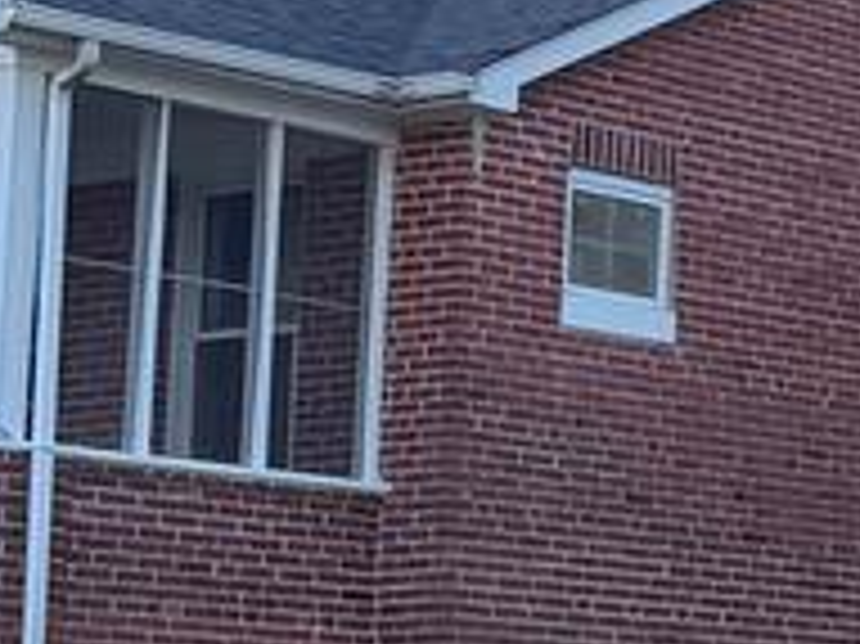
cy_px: 383
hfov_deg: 9.1
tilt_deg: +7.3
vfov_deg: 8.2
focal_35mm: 181
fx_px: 4494
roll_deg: +0.9
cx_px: 2449
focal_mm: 6.76
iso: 100
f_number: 1.78
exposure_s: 1/1653
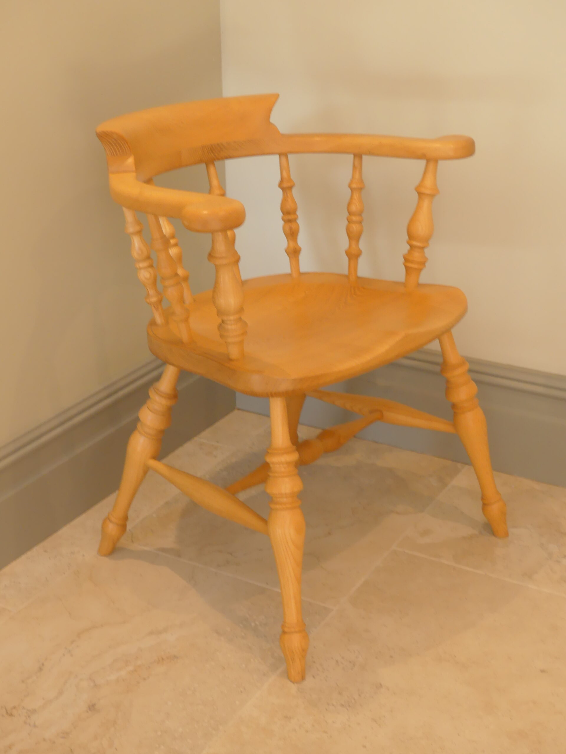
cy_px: 377
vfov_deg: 36.8
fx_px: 1134
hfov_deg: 28.0
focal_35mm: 52
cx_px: 283
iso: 320
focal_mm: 9.4
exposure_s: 1/80
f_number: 2.8
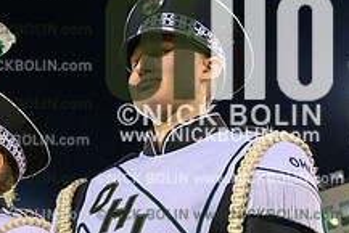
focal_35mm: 64
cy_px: 67
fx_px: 621
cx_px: 219
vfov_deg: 21.1
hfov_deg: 31.3
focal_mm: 24
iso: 5000
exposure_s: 1/1000
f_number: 4
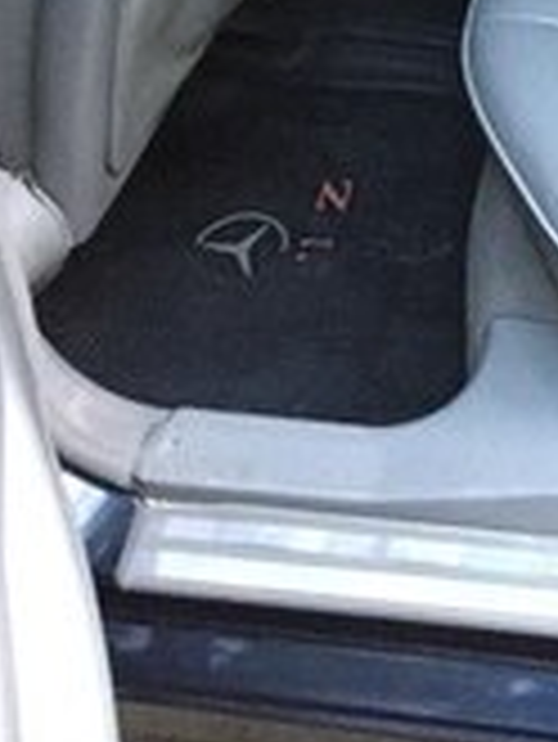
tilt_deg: -33.6
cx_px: 720
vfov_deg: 21.0
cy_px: -135
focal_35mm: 87
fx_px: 1867
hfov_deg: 16.1
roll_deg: +3.3
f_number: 2.2
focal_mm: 4.15
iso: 640
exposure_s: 1/17
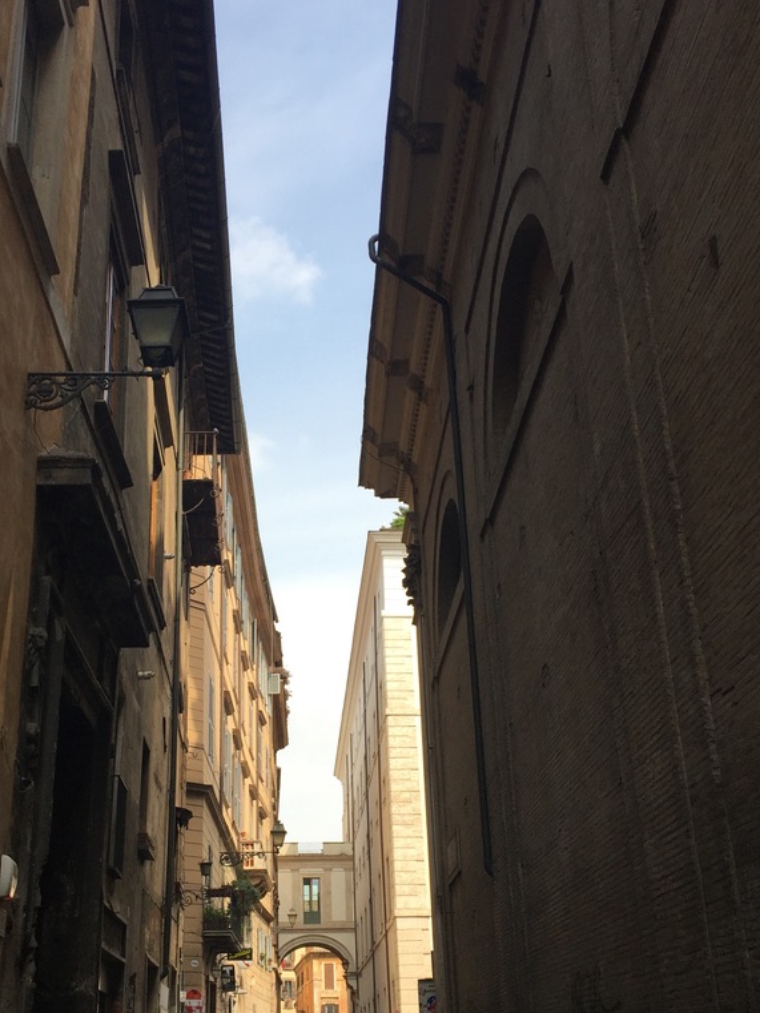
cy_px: 618
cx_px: 285
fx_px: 1141
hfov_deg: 36.6
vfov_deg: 47.5
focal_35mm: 39
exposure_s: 1/920
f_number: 2.2
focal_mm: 4.15
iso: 32
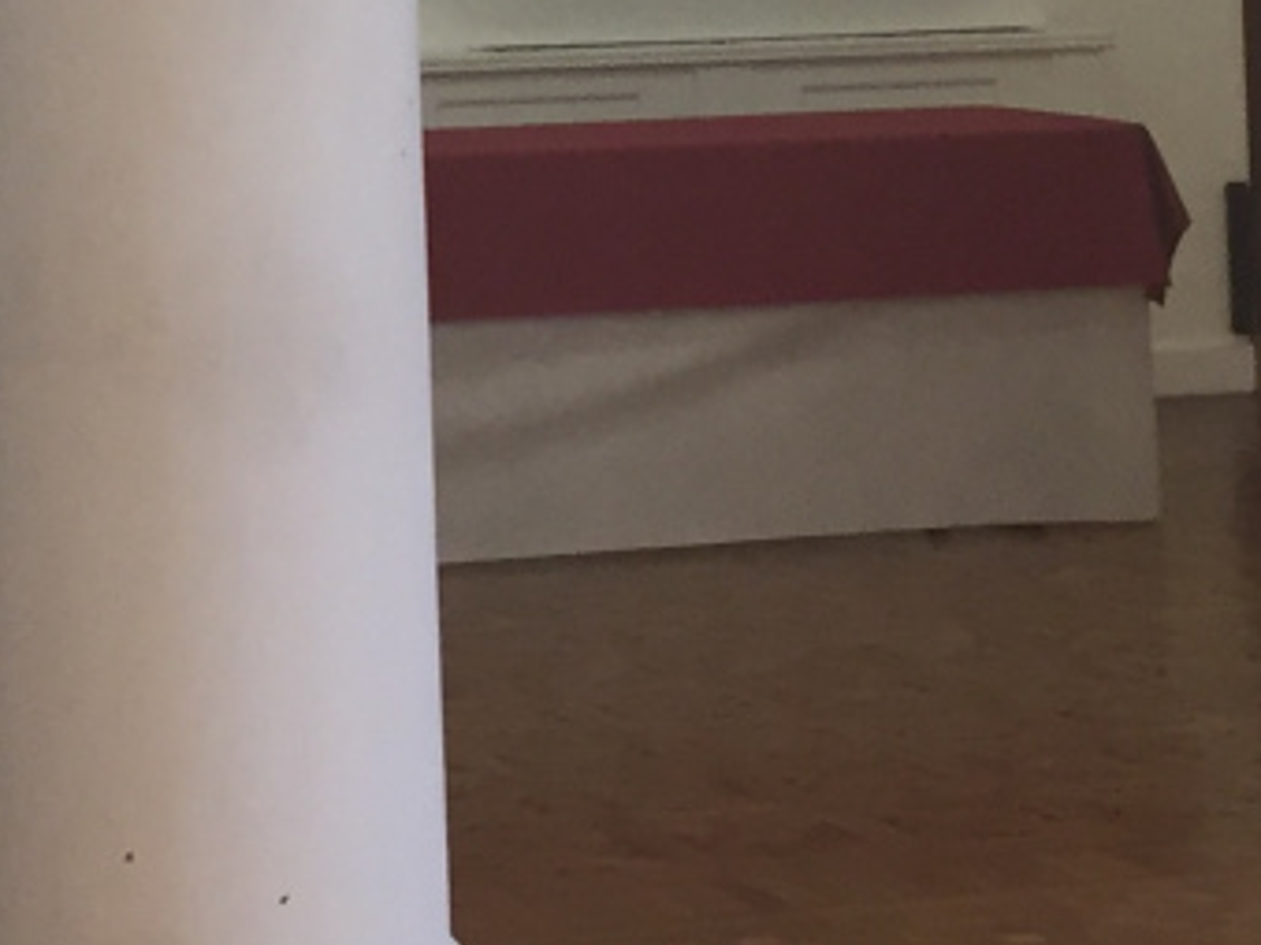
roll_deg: -0.4
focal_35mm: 137
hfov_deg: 14.1
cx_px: -82
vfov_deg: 10.4
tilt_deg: +4.3
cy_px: -491
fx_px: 4989
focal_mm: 4.15
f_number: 2.2
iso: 50
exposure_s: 1/33
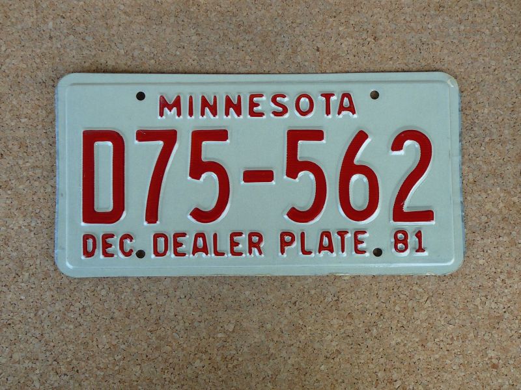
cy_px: 195
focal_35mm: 41
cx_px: 260
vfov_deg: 35.1
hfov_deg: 45.8
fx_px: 617
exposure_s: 1/40
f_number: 3.1
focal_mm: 6.1
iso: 100
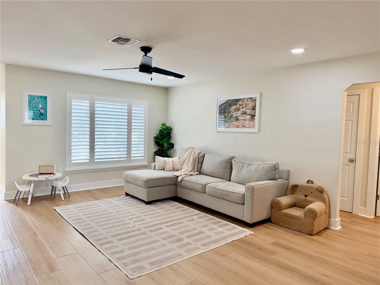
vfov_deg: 56.8
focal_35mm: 24
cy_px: 142
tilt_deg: -2.4
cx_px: 190
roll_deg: -1.6
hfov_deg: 71.6
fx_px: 263
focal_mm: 6.76
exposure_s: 1/216
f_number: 1.78
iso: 200
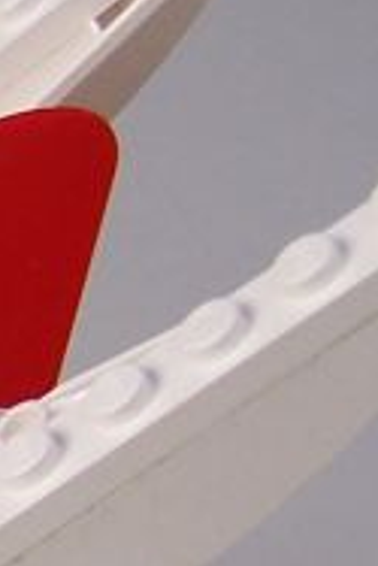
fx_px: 4291
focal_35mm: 273
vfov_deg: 7.5
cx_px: -974
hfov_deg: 4.7
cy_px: 742
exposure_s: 1/250
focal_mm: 8
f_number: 3
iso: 80
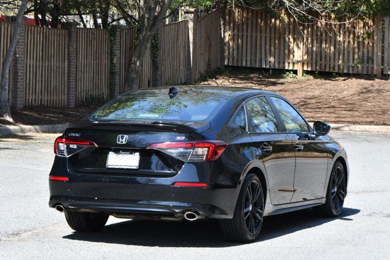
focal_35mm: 120
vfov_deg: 11.4
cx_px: 195
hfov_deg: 17.1
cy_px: 130
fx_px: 1300
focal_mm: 80
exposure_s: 1/250
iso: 200
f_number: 6.3
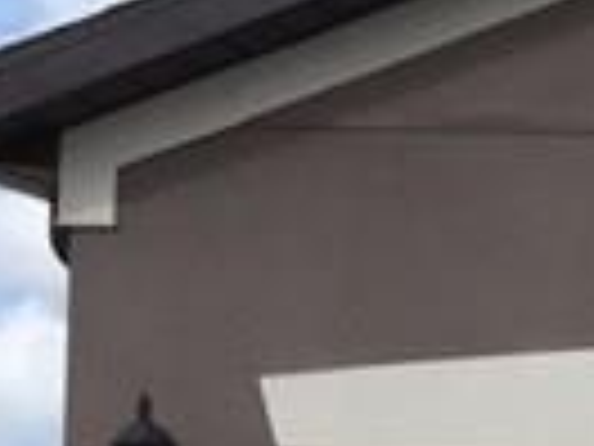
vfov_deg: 6.5
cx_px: 2133
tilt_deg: +3.9
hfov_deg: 7.2
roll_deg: -1.0
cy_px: 703
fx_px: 3861
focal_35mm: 225
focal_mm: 4.15
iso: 32
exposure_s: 1/1883
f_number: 2.2
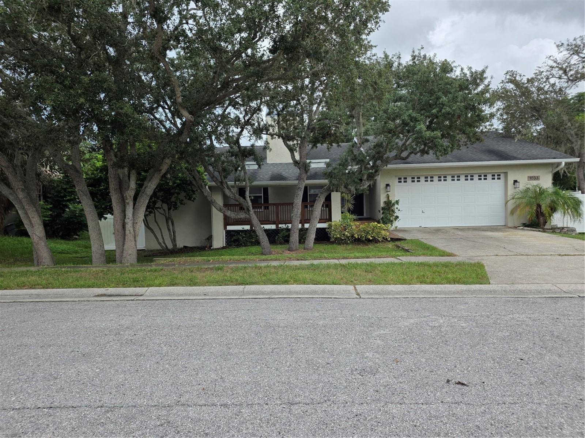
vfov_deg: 58.9
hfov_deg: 73.9
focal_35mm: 23
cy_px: 219
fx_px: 389
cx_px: 292
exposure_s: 1/1844
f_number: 1.7
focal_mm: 6.25
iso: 80
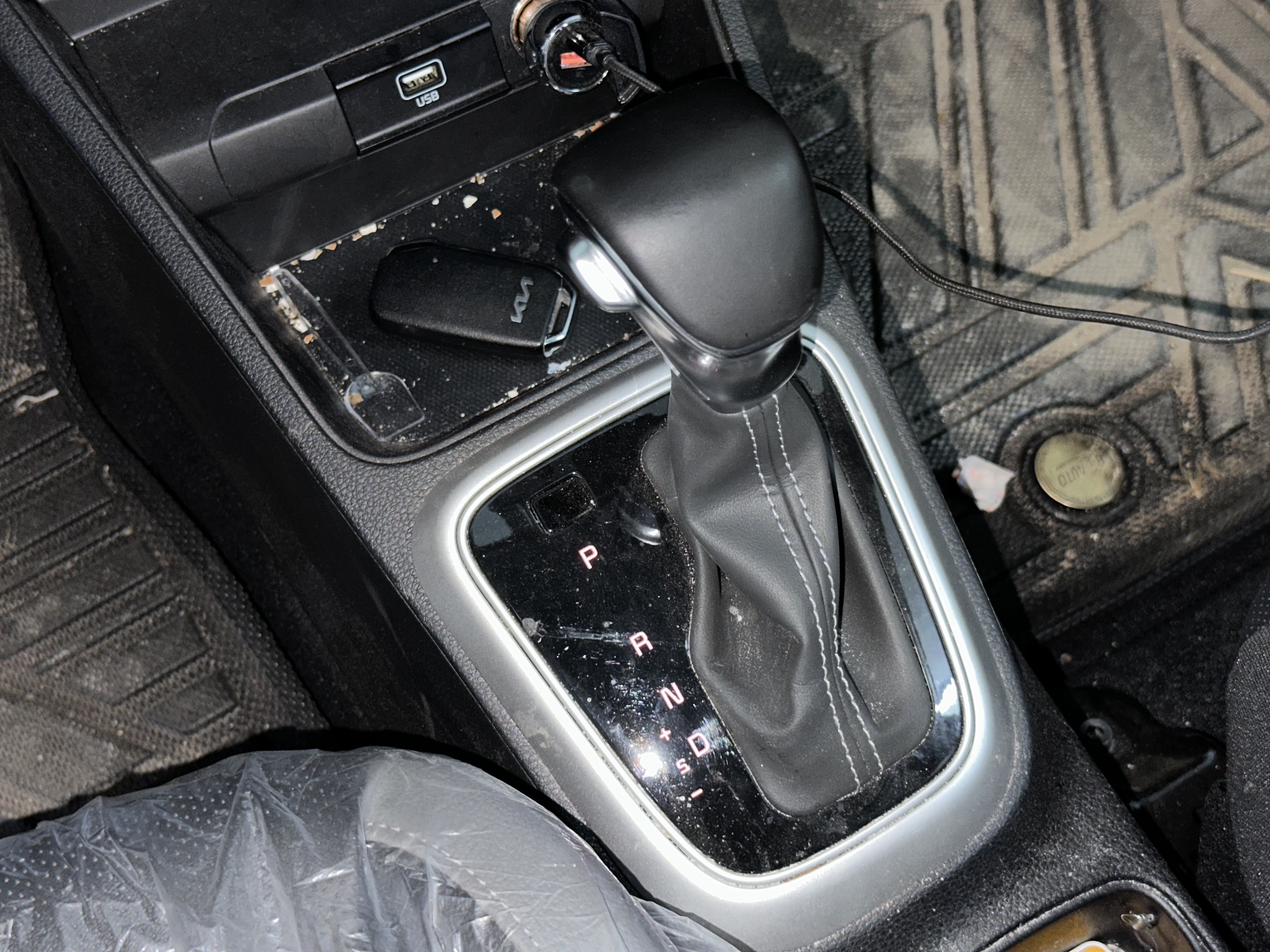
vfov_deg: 30.3
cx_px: 635
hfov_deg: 39.7
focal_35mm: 48
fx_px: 1761
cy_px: 476
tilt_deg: -58.7
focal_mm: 6.86
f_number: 1.78
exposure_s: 1/5
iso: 40
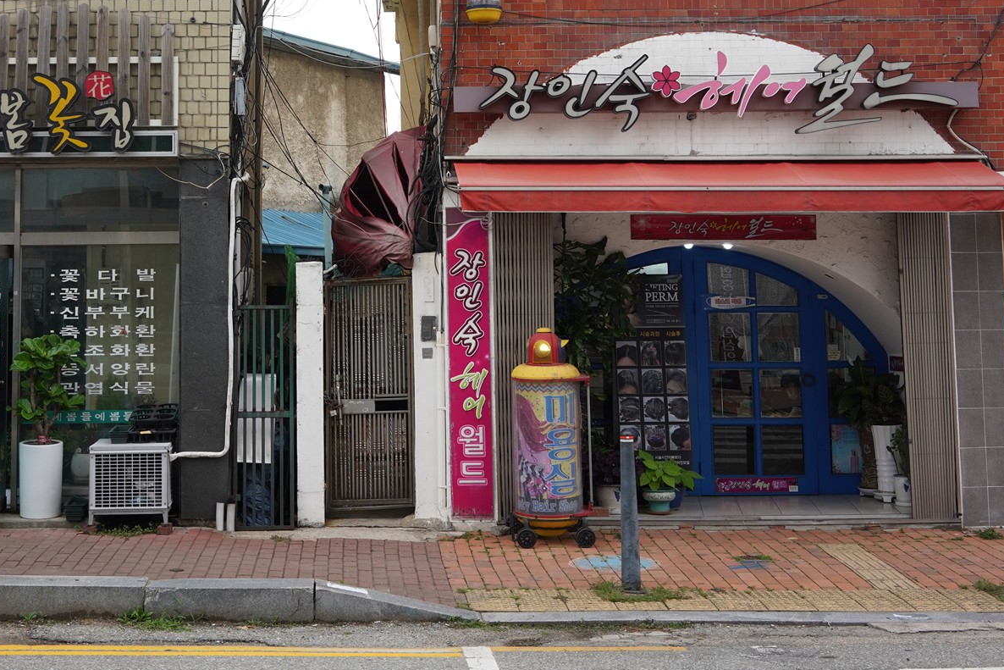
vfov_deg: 22.6
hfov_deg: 33.7
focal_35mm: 59
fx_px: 1646
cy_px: 115
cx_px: 351
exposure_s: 1/160
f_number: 7.1
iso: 400
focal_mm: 35
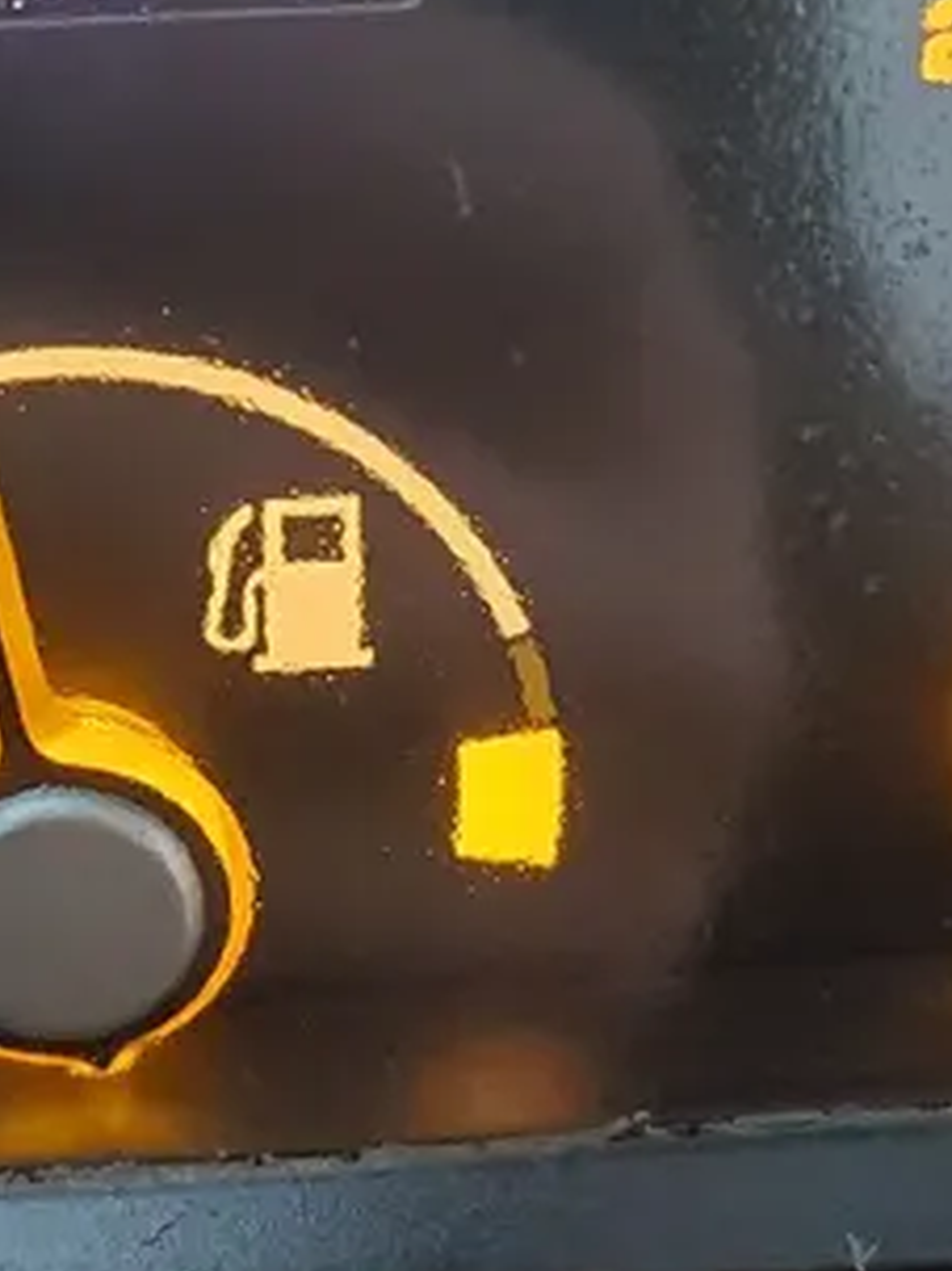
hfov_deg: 22.8
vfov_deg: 29.3
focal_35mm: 63
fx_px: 2312
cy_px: 86
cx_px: 143
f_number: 2.4
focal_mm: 4.3
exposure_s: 1/120
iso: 800
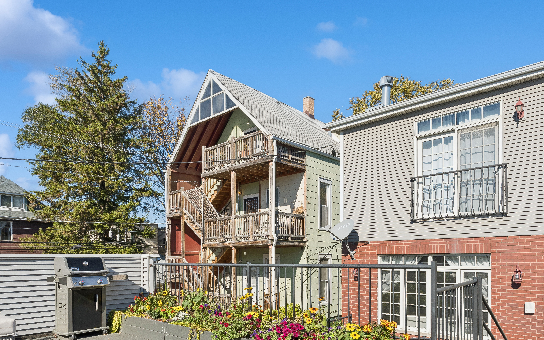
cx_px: 283
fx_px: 356
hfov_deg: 74.8
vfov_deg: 48.8
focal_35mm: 24
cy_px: 261
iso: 320
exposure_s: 1/640
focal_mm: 16
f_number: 9
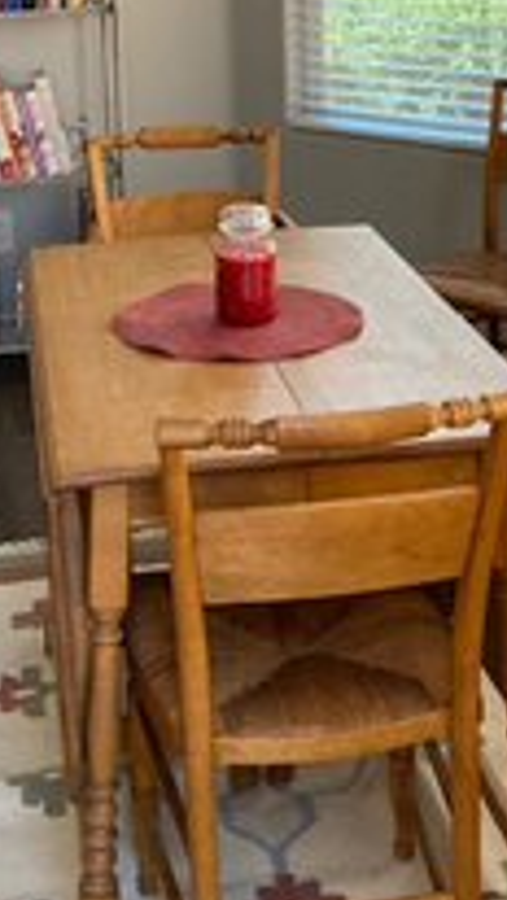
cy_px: 17
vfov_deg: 29.9
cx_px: 192
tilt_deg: -4.9
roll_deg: +1.8
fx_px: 1576
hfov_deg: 18.2
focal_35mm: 66
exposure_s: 1/121
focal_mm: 4.25
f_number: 1.8
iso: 64
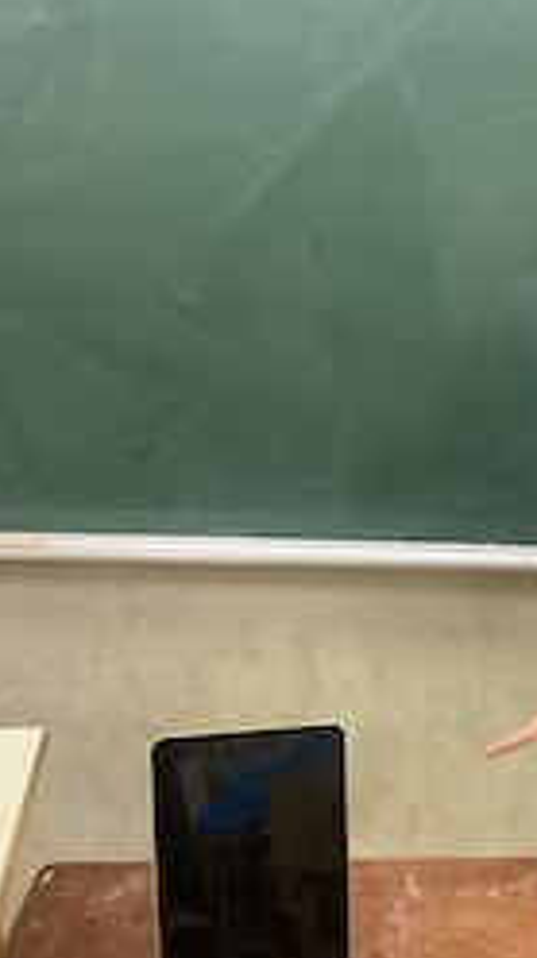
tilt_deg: -21.4
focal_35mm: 51
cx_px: 541
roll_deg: -5.4
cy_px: 649
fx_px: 1295
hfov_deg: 22.5
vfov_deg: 40.1
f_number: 1.8
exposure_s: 1/60
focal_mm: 3
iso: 125
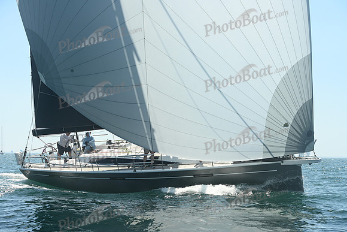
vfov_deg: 19.5
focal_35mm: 70
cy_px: 116
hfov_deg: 28.8
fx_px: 675
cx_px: 174
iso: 320
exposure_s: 1/1000
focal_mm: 70
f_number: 7.1
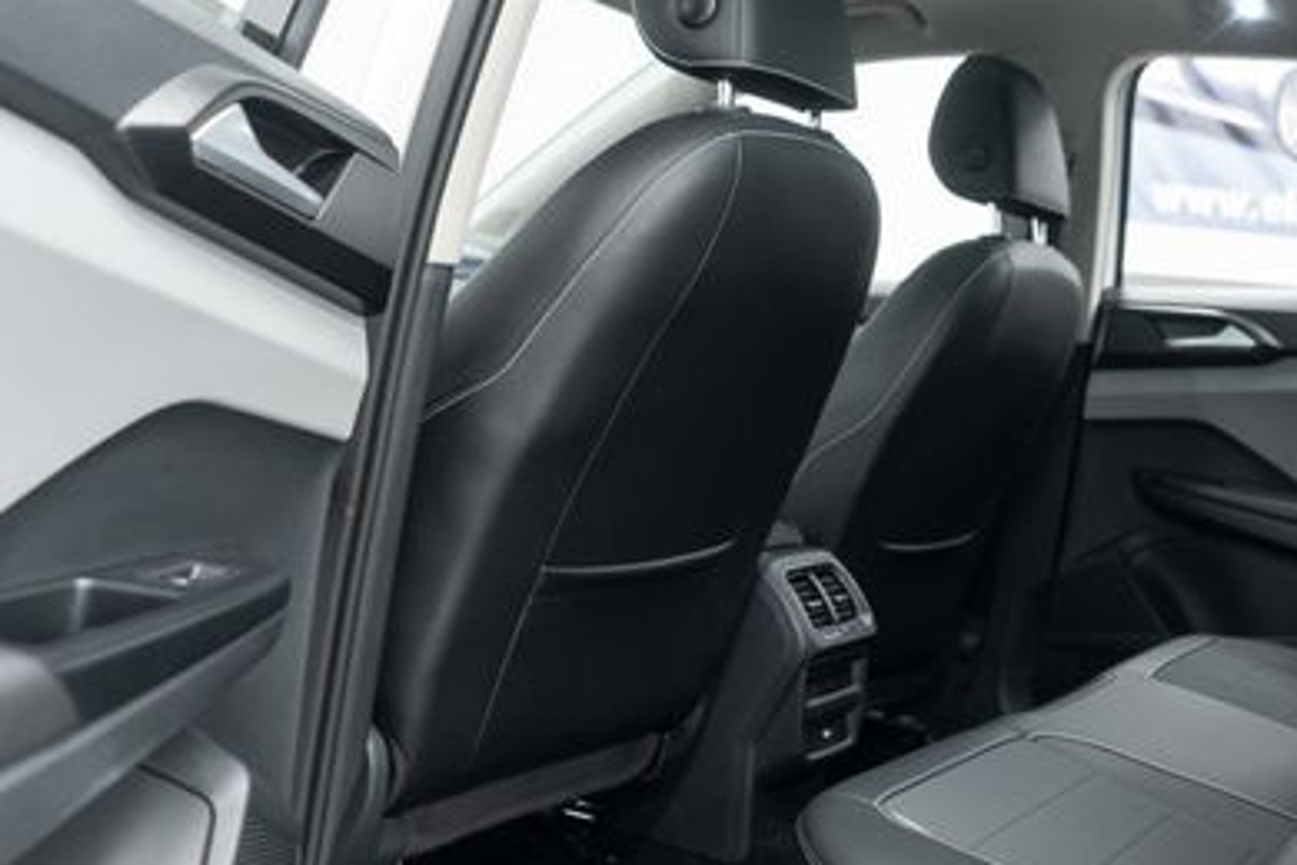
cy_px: 384
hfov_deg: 41.2
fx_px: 1657
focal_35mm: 46
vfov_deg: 29.2
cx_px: 1011
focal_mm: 28
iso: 1000
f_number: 3.5
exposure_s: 1/40
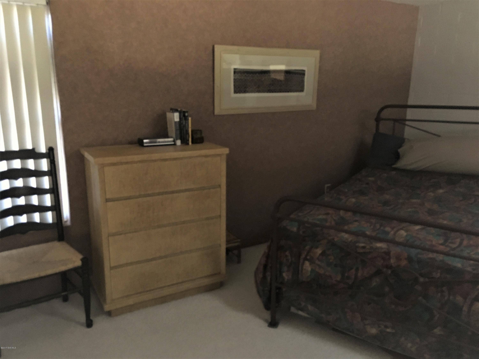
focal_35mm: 29
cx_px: 240
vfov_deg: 48.2
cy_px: 180
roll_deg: -1.1
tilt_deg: -13.1
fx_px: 401
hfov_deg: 61.7
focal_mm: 4.15
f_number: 2.2
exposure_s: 1/17
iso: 640
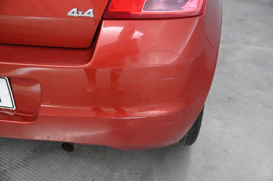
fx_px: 242
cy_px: 90
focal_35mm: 32
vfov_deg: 41.1
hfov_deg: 58.8
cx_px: 136
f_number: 4
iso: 2000
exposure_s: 1/60
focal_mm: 32
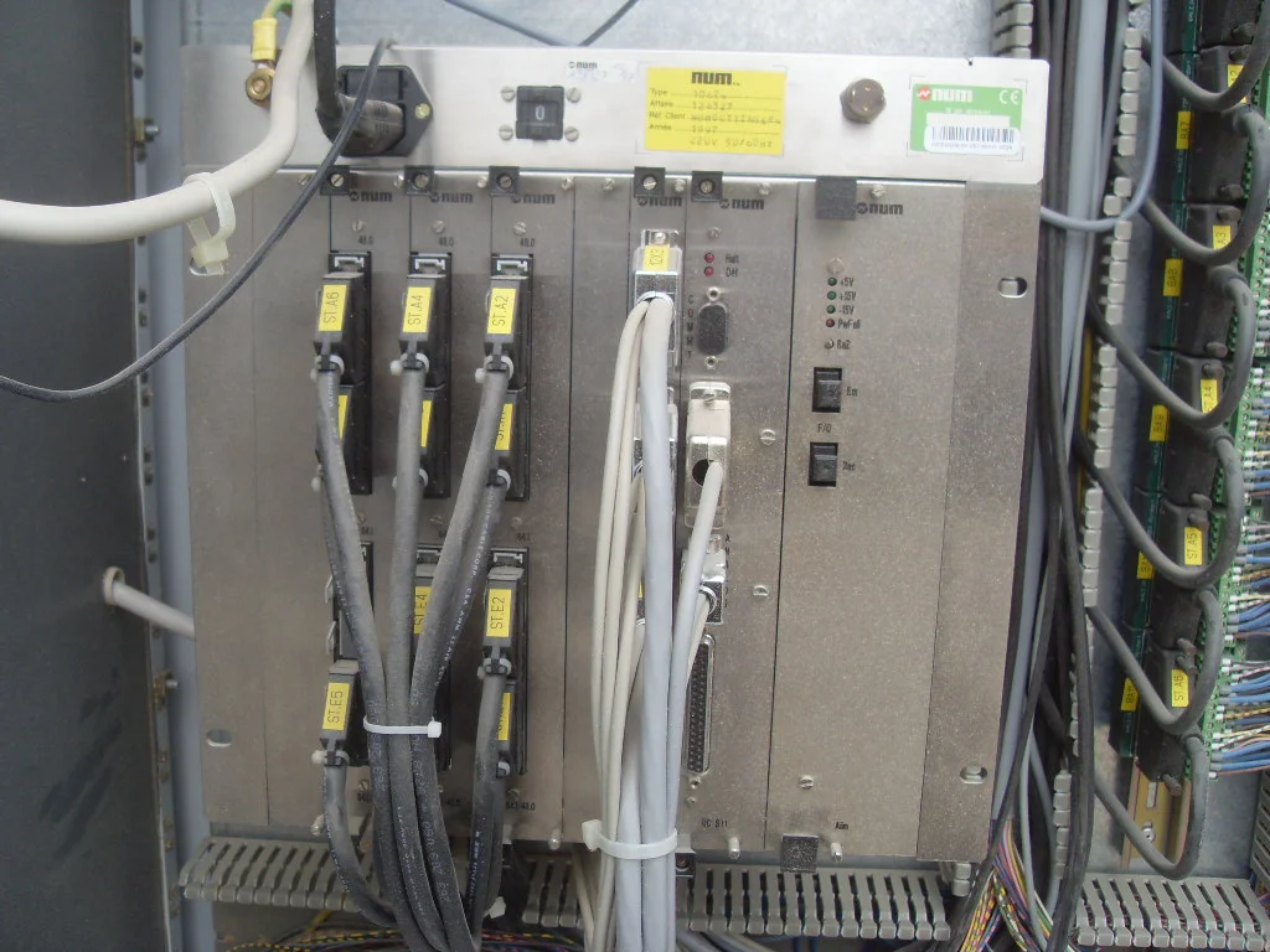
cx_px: 635
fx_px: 1284
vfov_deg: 40.7
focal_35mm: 35
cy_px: 476
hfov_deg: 52.6
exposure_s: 1/250
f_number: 2.8
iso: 80
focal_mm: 6.3
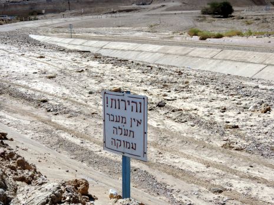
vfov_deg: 24.4
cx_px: 137
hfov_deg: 32.2
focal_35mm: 60
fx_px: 475
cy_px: 102
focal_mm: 10.7
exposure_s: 1/1250
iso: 80
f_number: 3.7
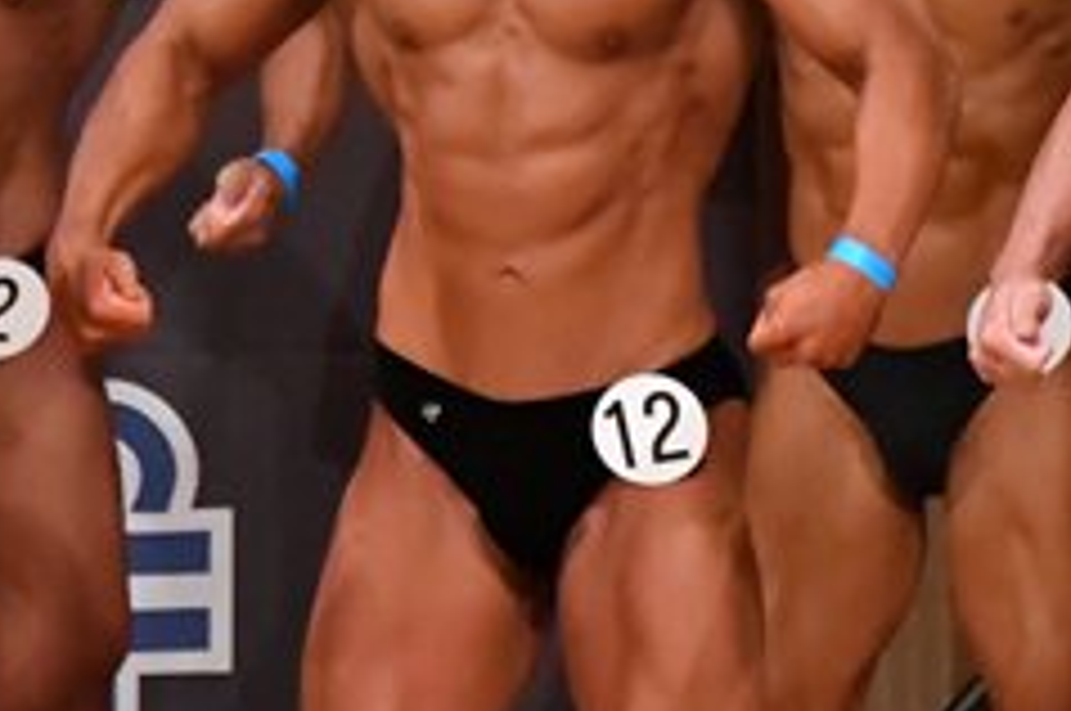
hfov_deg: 2.3
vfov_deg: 1.6
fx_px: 26144
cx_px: 839
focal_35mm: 880
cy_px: 378
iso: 10000
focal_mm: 180
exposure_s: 1/400
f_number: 5.6
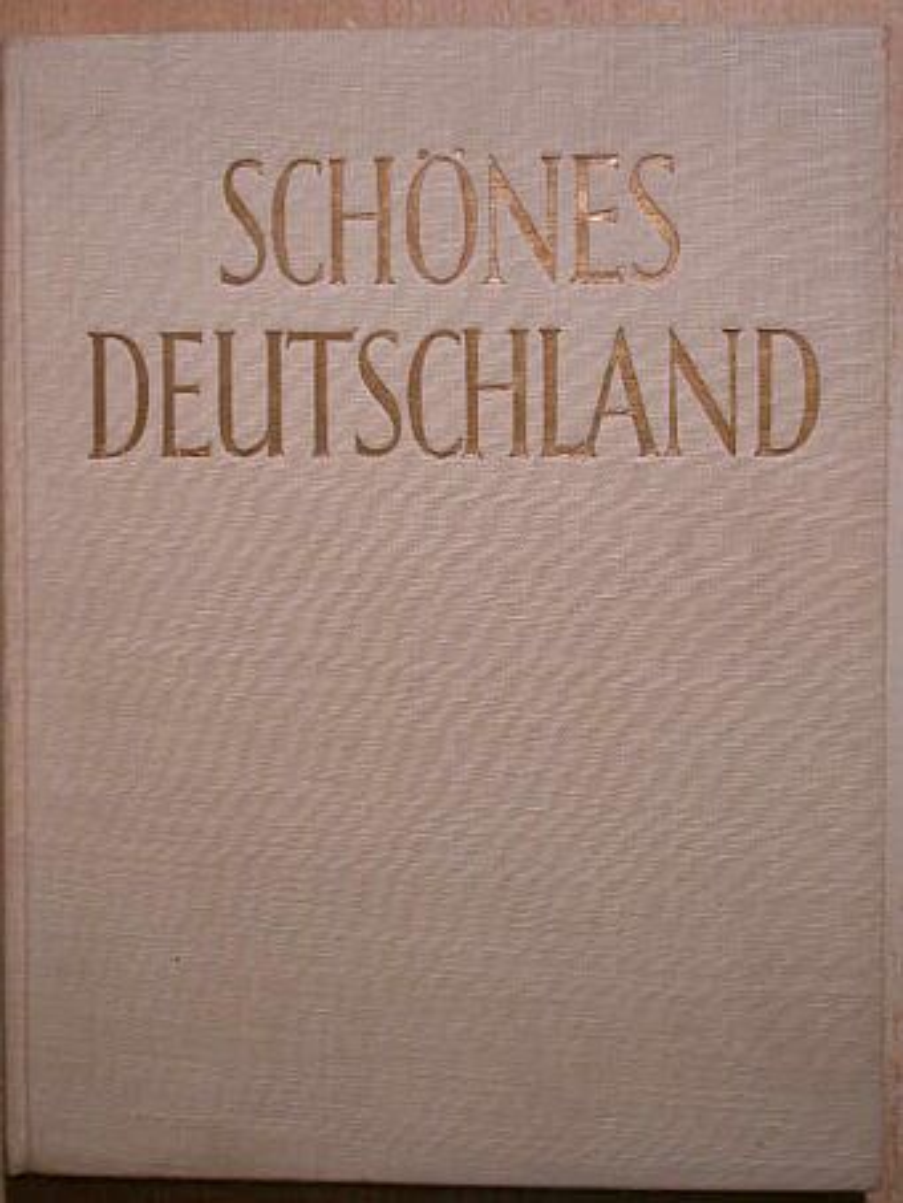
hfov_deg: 24.0
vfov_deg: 31.7
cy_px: 602
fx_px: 2121
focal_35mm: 61
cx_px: 452
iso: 100
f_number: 3.1
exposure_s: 1/99.5
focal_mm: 12.7
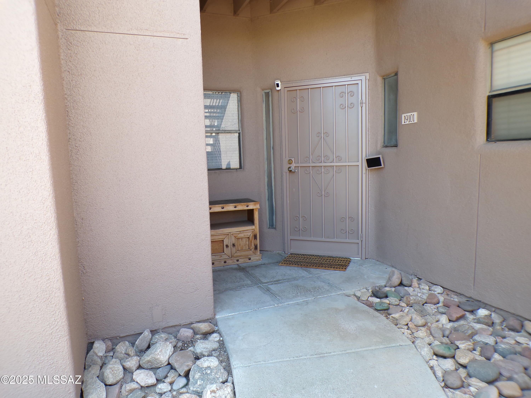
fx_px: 368
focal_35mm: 24
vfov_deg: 56.8
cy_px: 199
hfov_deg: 71.6
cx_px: 266
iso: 100
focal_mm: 4.3
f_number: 4.4
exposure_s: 1/34
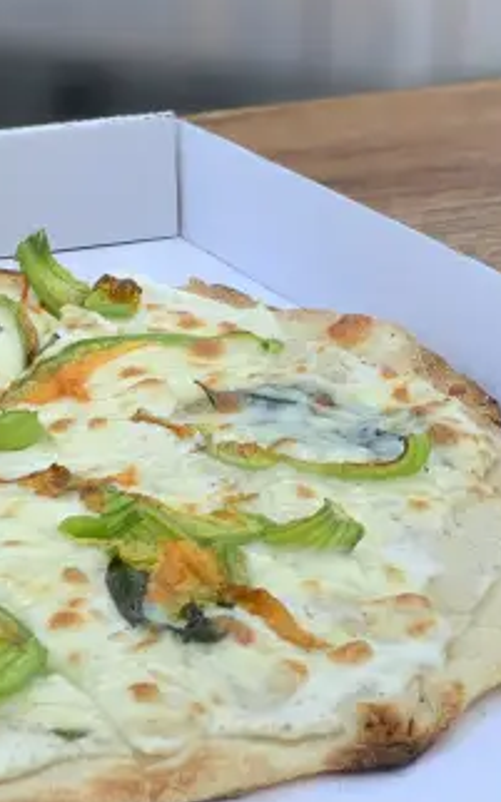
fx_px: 2996
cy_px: -105
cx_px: -32
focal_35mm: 137
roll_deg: -1.6
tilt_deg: -10.2
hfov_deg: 9.5
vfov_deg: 14.8
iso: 16
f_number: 2.4
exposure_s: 1/221
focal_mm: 6
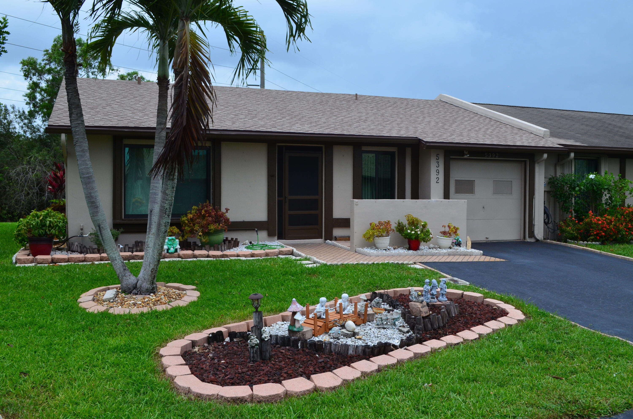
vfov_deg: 39.8
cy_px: 210
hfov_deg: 57.3
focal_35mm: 33
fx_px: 579
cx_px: 316
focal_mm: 22
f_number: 9
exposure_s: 1/160
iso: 400
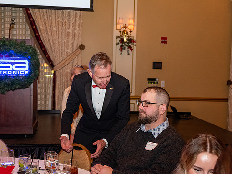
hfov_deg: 40.4
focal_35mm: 47
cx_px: 116
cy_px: 87
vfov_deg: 30.9
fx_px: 315
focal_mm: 28.9
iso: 2500
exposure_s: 1/125
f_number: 3.2
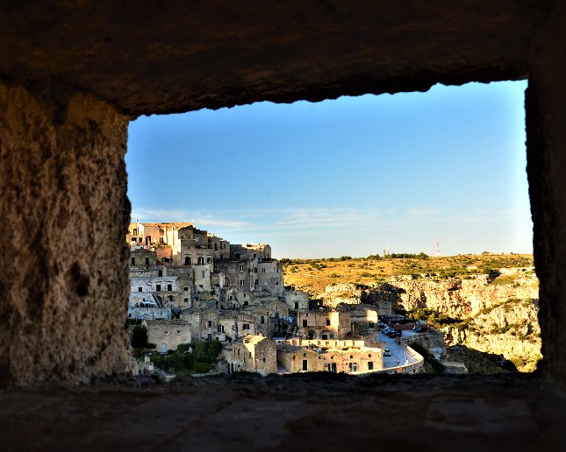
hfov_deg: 42.3
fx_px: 730
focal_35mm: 44
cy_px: 230
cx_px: 243
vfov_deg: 34.5
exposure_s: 1/60
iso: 320
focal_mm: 25
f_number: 10
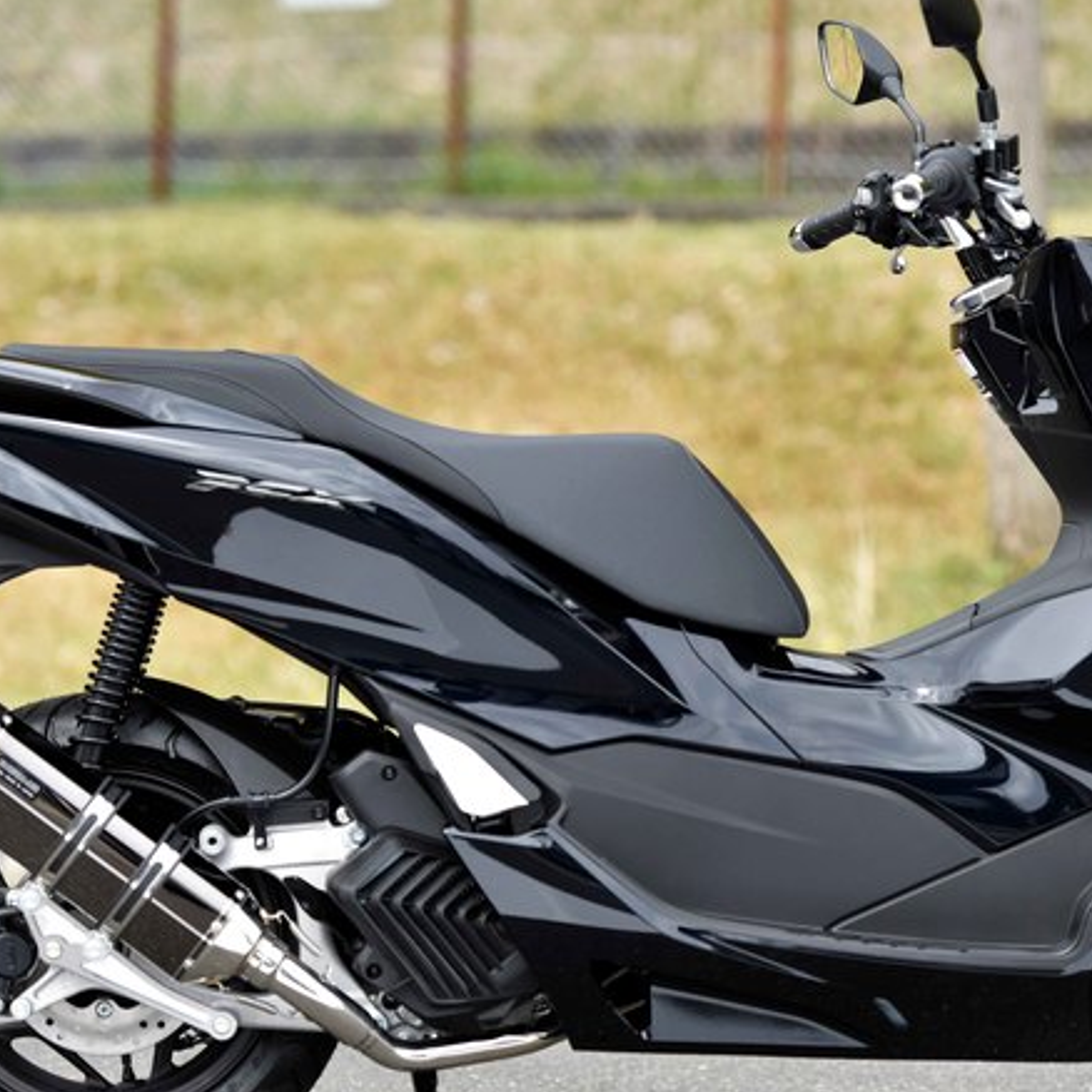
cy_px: 566
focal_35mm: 174
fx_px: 6210
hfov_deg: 10.0
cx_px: 738
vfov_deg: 10.0
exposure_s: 1/1250
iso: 250
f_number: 2.8
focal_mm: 112
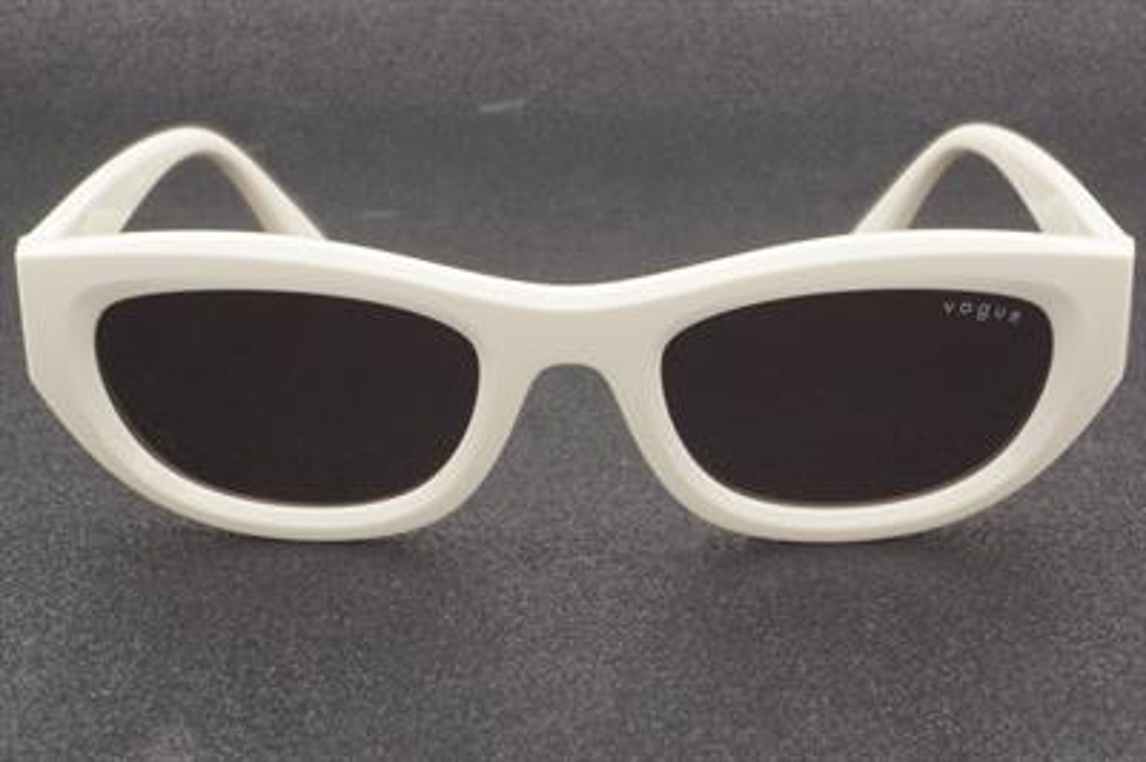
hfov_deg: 24.6
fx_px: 2624
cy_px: 381
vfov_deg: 16.5
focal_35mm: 82
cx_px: 573
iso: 100
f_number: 32
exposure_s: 1.3
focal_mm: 55
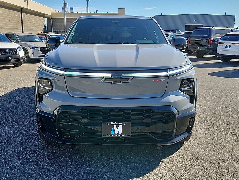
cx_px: 120
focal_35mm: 26
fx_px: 180
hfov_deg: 67.3
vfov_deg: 53.1
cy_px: 90
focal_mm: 5.4
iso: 50
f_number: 1.8
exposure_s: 1/1296
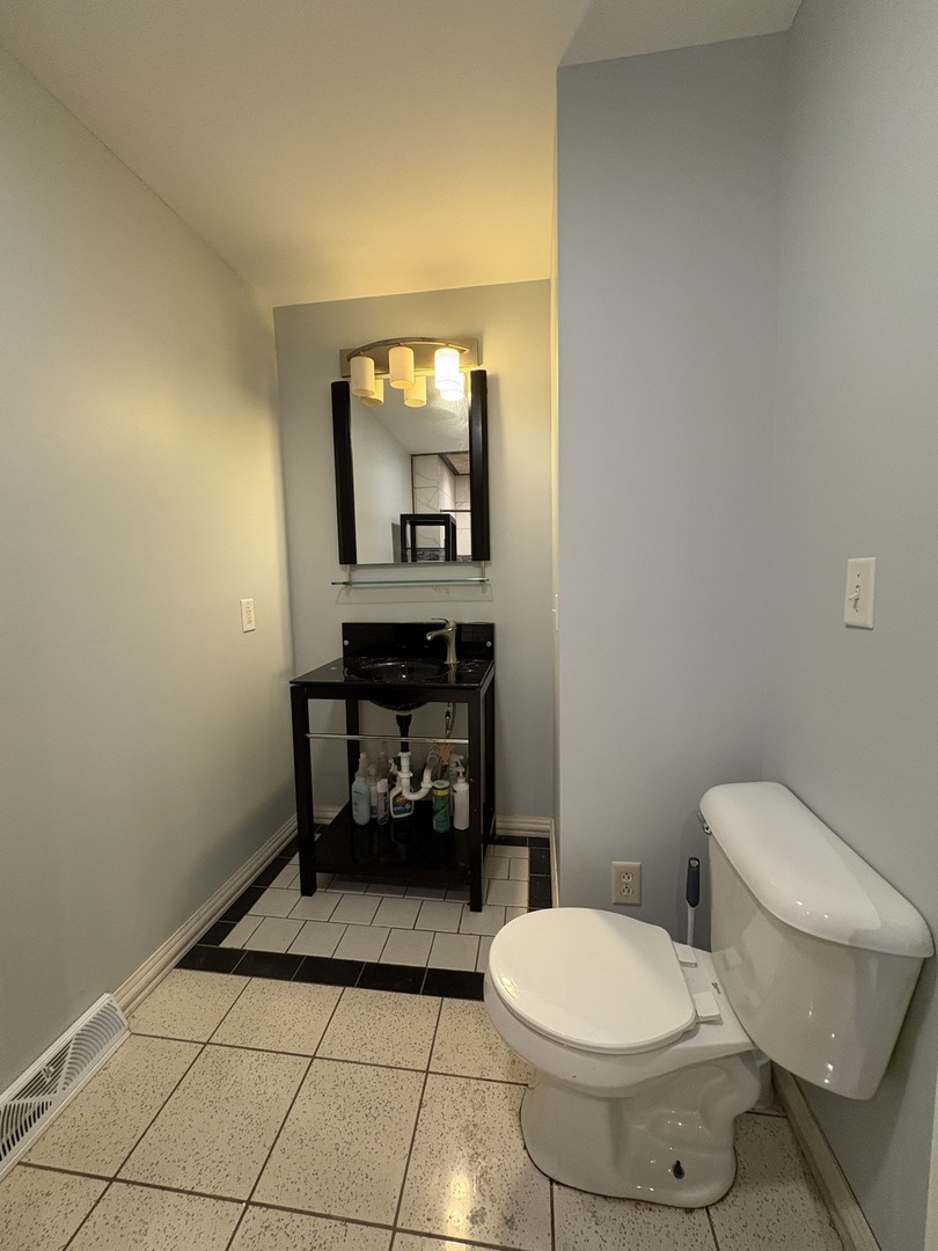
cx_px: 469
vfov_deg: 102.1
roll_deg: +1.1
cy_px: 626
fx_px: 506
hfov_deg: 85.7
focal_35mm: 14
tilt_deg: -5.0
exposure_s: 1/60
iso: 400
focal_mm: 2.22
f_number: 2.2
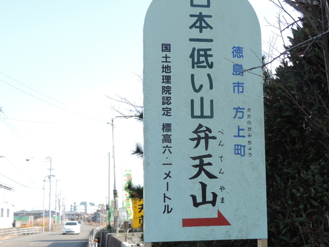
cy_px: 140
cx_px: 226
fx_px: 542
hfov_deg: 33.4
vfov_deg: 25.6
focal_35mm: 57
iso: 80
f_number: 3.3
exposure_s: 1/250
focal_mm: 7.1
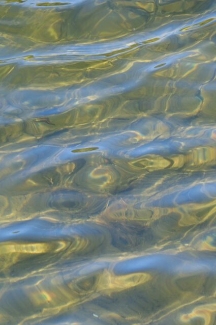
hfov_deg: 4.2
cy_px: 214
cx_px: 104
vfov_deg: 6.3
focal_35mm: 326
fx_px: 2935
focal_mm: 135
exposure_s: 1/200
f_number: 5.6
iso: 320
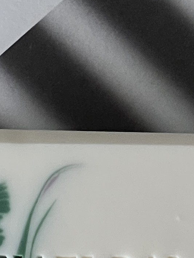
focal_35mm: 437
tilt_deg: -85.5
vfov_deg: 4.5
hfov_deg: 3.4
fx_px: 3264
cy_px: 306
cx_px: 420
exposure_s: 1/99
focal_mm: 9
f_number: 2.8
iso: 125
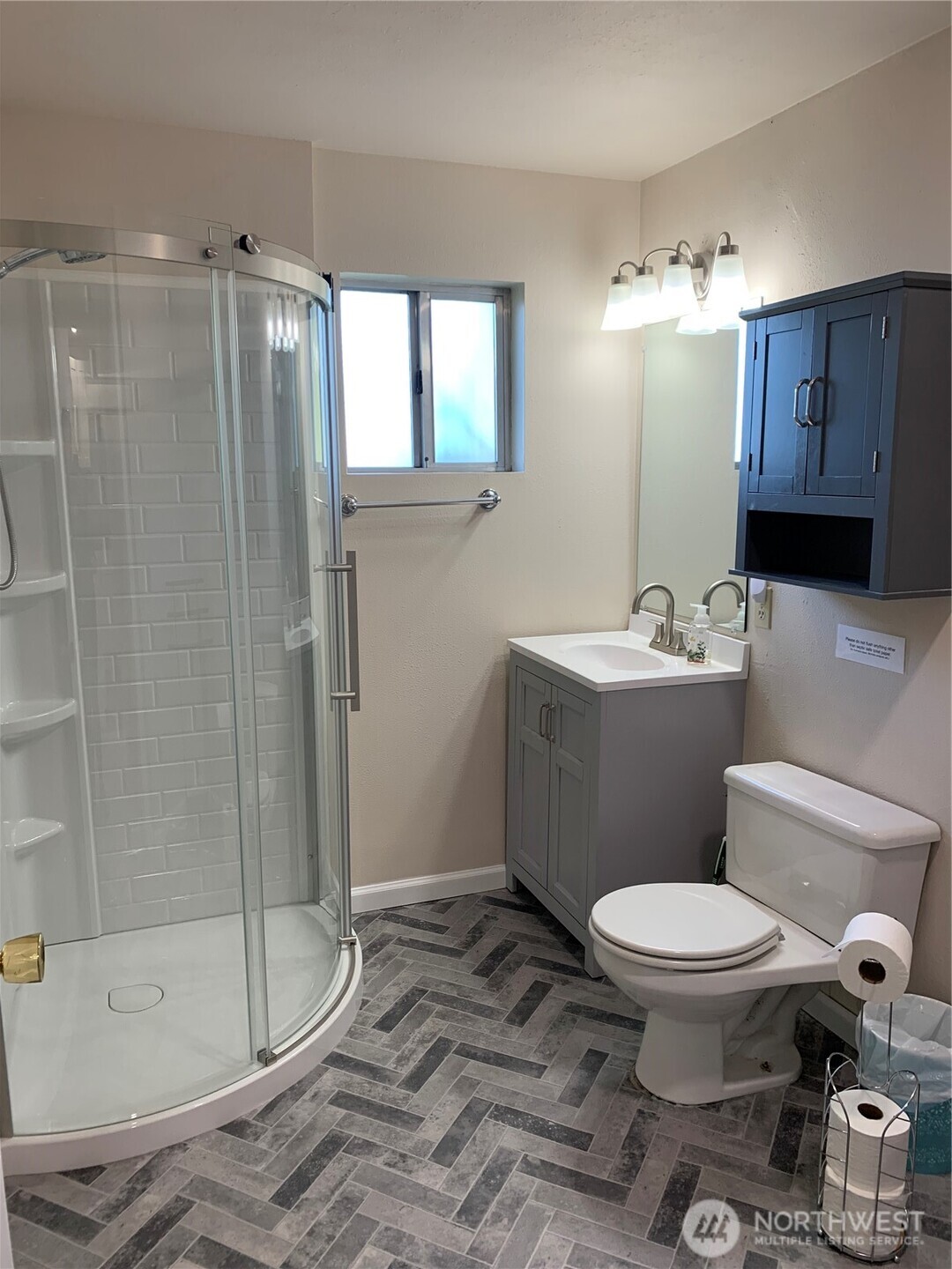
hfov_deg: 53.1
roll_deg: +0.1
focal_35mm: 26
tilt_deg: -10.5
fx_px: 953
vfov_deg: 67.3
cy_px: 634
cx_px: 476
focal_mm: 4.25
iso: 80
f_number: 1.8
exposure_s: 1/120
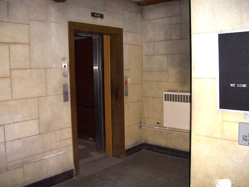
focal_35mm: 35
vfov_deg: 40.7
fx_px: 252
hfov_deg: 52.6
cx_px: 124
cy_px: 94
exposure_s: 1/60
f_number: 2.6
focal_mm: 5.8
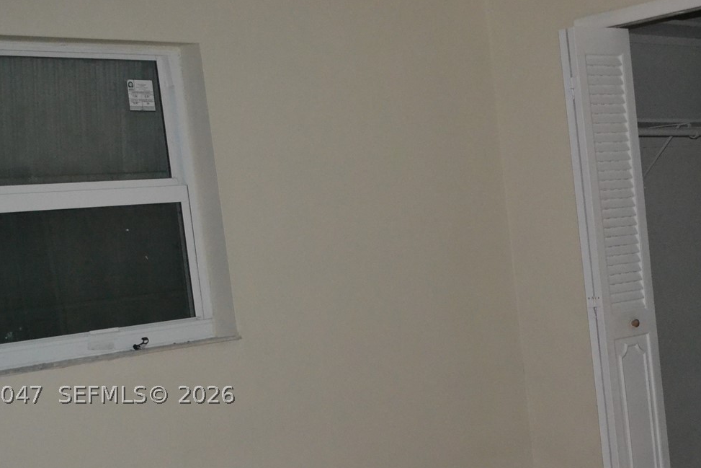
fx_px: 1324
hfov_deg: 29.2
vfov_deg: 19.8
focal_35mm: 68
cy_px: 393
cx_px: 518
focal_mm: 26
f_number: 4.2
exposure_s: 1/60
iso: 3200
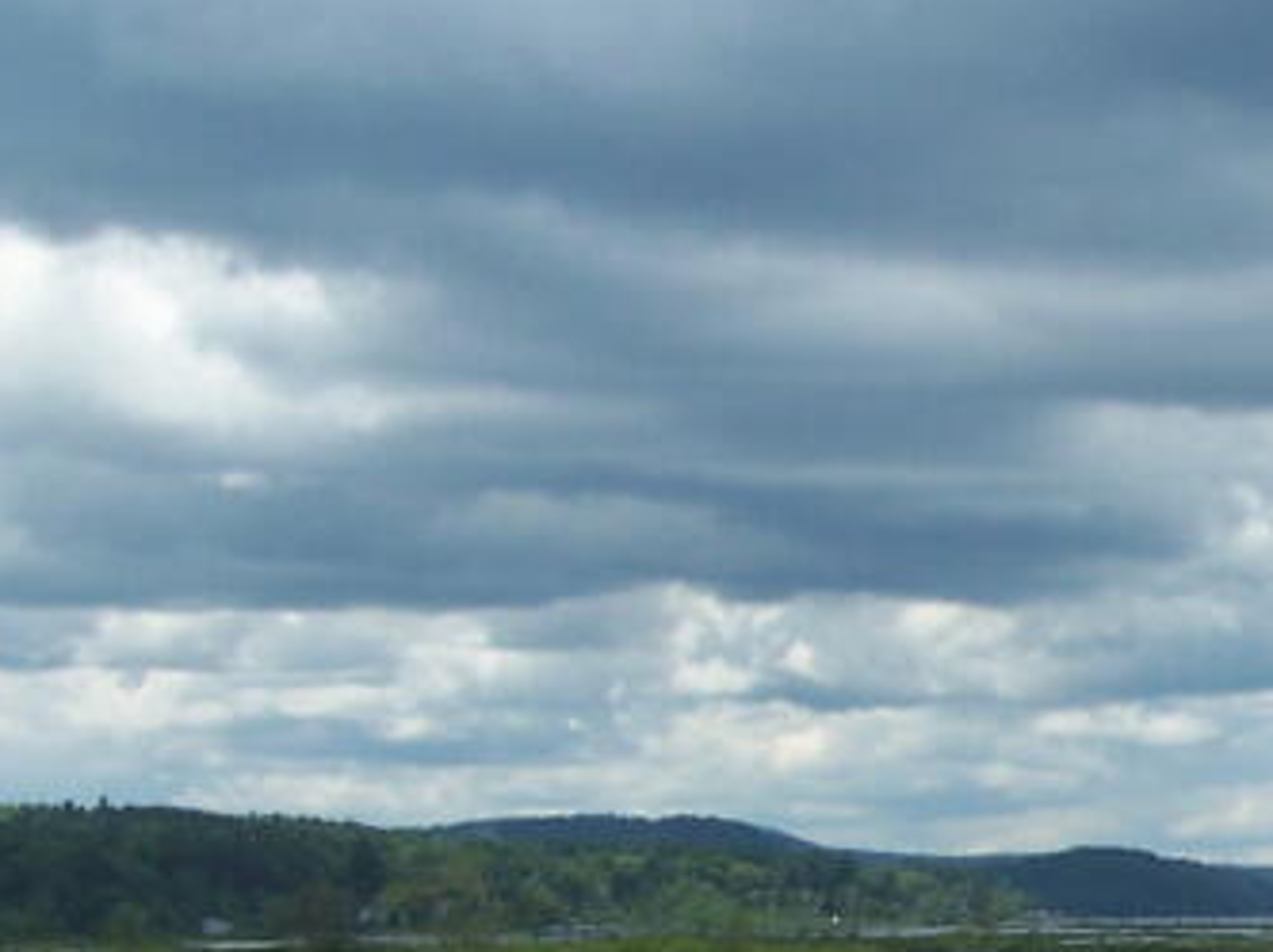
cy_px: 902
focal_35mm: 117
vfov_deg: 12.5
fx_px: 4298
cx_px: 1671
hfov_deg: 16.0
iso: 80
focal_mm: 6.3
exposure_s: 1/500
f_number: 5.6
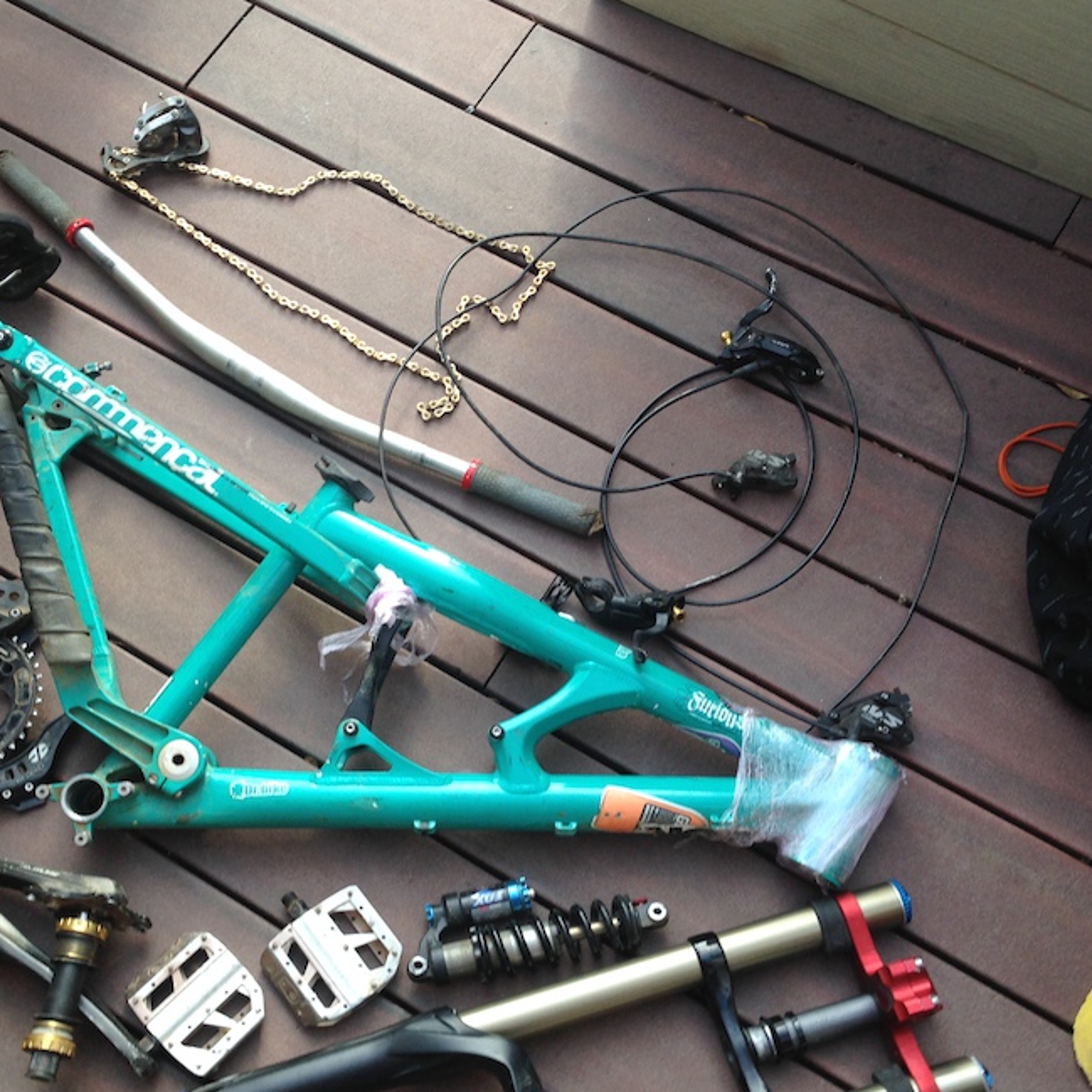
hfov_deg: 36.7
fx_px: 1642
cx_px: 468
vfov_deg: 36.8
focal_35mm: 46
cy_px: 589
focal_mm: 4.12
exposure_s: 1/131
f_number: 2.4
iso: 50
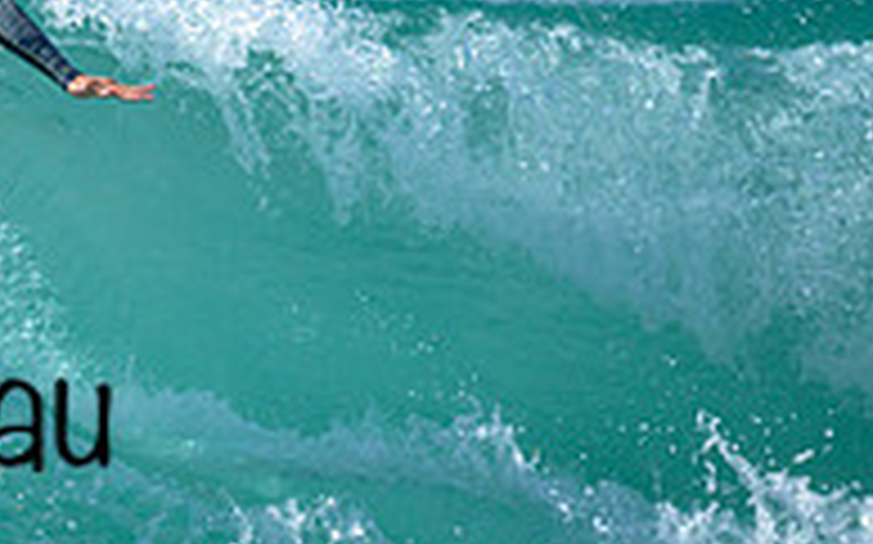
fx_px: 79610
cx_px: -259
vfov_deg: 0.4
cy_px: 290
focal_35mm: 3348
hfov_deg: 0.6
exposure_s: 1/2000
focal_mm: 800
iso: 220
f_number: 6.3
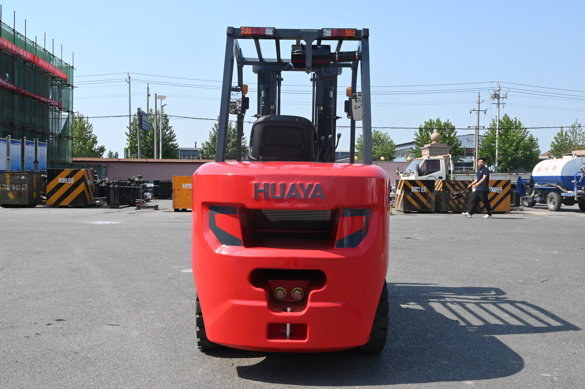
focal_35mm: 34
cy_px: 194
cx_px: 292
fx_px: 544
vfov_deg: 39.4
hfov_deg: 56.5
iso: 2500
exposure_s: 1/1250
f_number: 18
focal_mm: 33.5
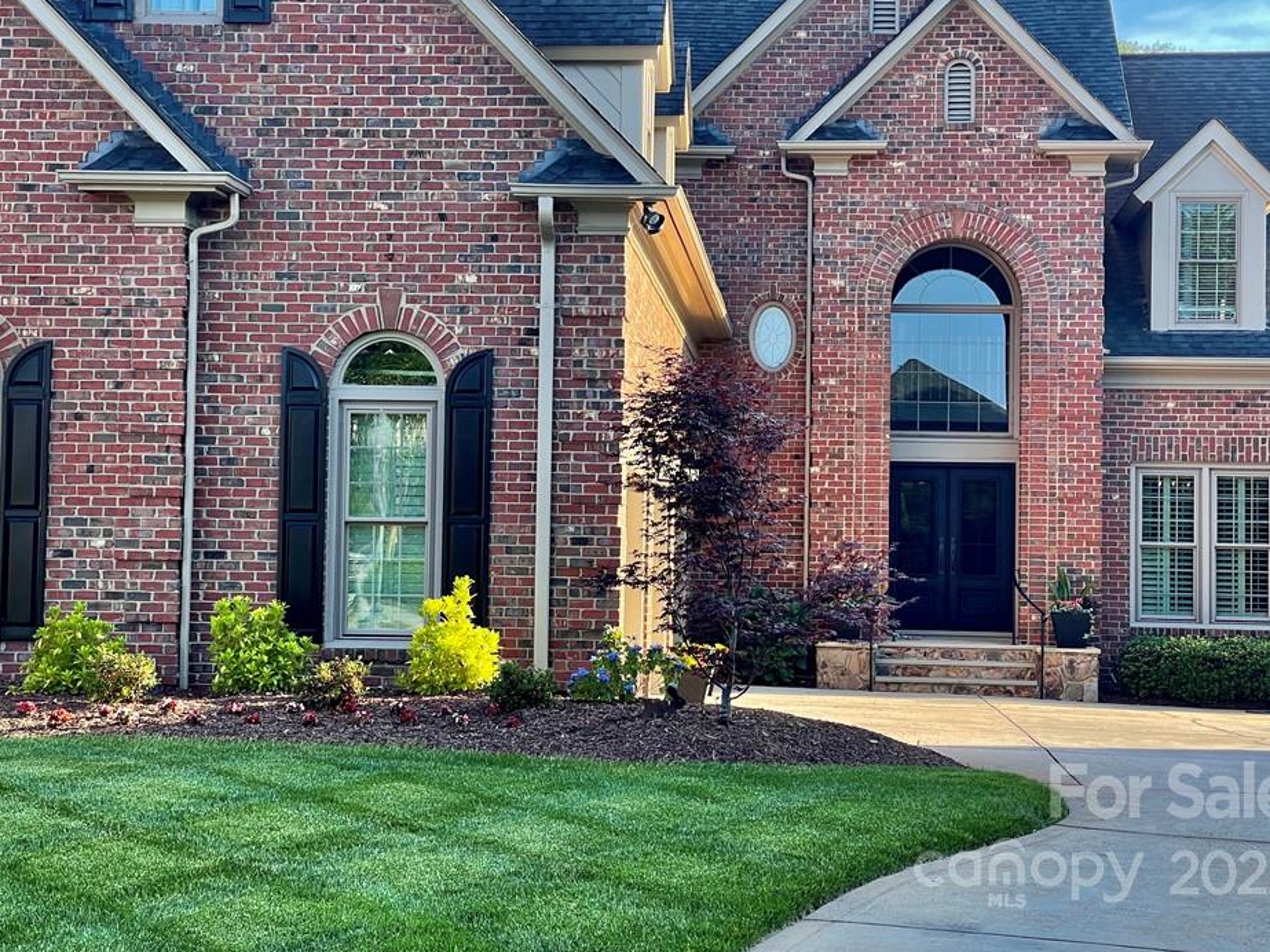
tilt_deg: +2.3
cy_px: 435
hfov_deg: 27.4
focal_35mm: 71
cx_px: 622
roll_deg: -0.8
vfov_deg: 20.7
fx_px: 2605
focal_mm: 7.5
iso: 20
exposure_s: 1/249
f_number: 2.2
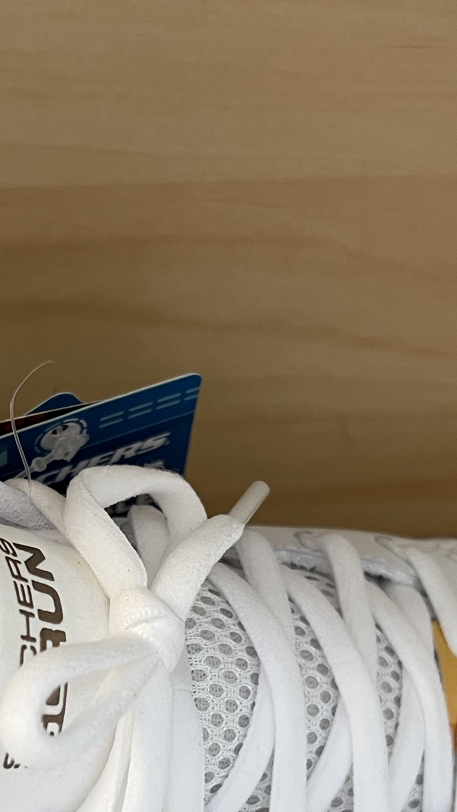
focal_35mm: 65
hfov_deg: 18.4
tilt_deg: -19.4
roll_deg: +1.7
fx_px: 1401
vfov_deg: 31.3
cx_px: 122
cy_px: 686
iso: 80
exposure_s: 1/50
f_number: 1.5
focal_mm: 5.7
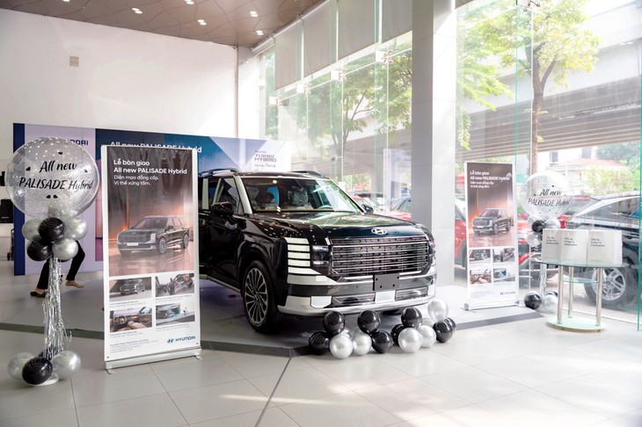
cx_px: 321
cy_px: 214
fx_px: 520
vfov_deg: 44.6
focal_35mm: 29
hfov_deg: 63.3
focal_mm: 29.2
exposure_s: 1/320
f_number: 2.8
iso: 400
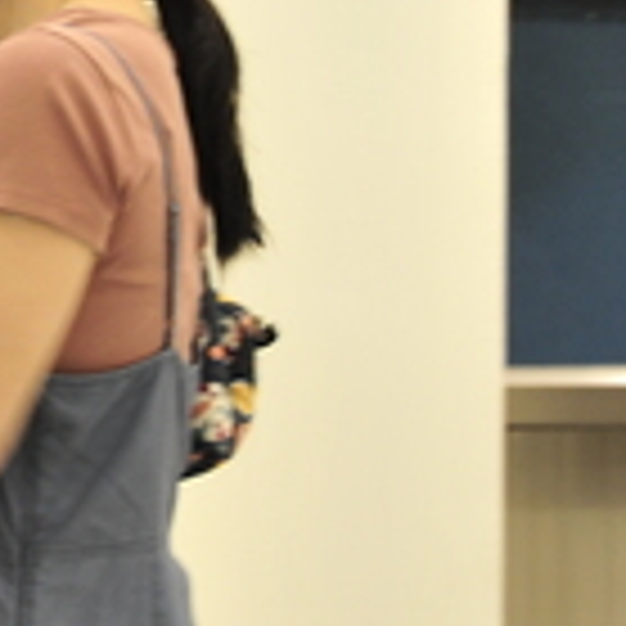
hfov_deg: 7.6
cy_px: -29
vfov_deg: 8.0
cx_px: -793
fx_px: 4460
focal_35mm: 218
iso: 320
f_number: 2.8
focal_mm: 34
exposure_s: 1/20
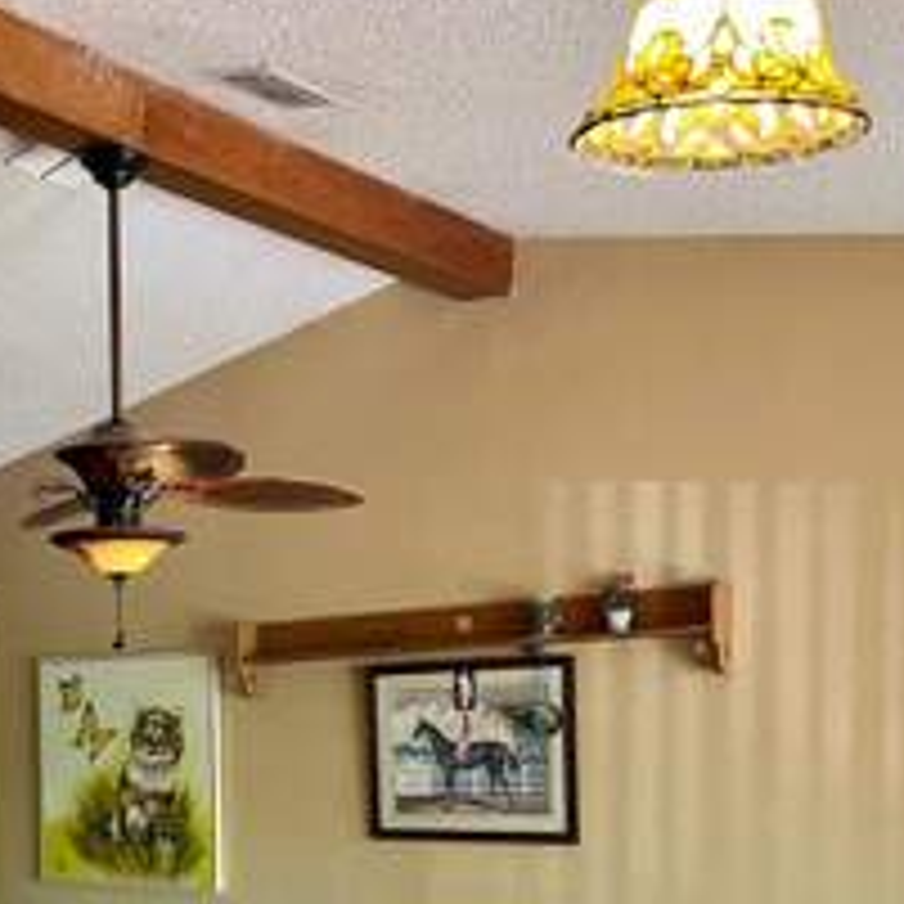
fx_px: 1625
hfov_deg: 29.9
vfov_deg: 30.0
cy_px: 783
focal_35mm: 55
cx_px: 112
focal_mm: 5.1
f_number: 1.6
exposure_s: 1/40
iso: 400
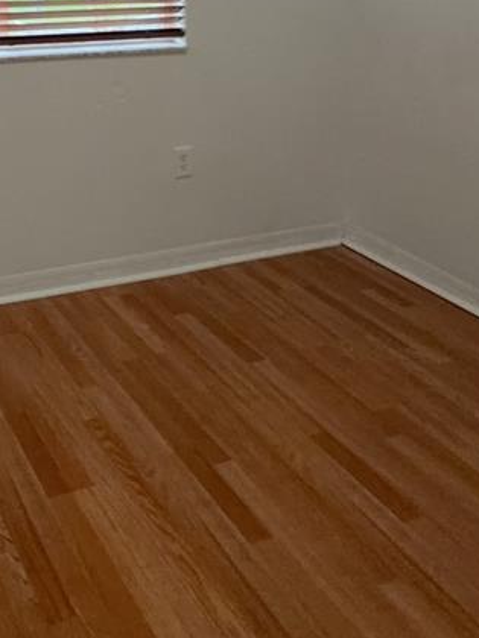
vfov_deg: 39.9
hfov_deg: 32.8
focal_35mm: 40
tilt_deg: -4.3
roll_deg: -0.3
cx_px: -9
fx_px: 738
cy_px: -29
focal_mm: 2.22
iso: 200
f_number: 2.2
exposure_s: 1/30
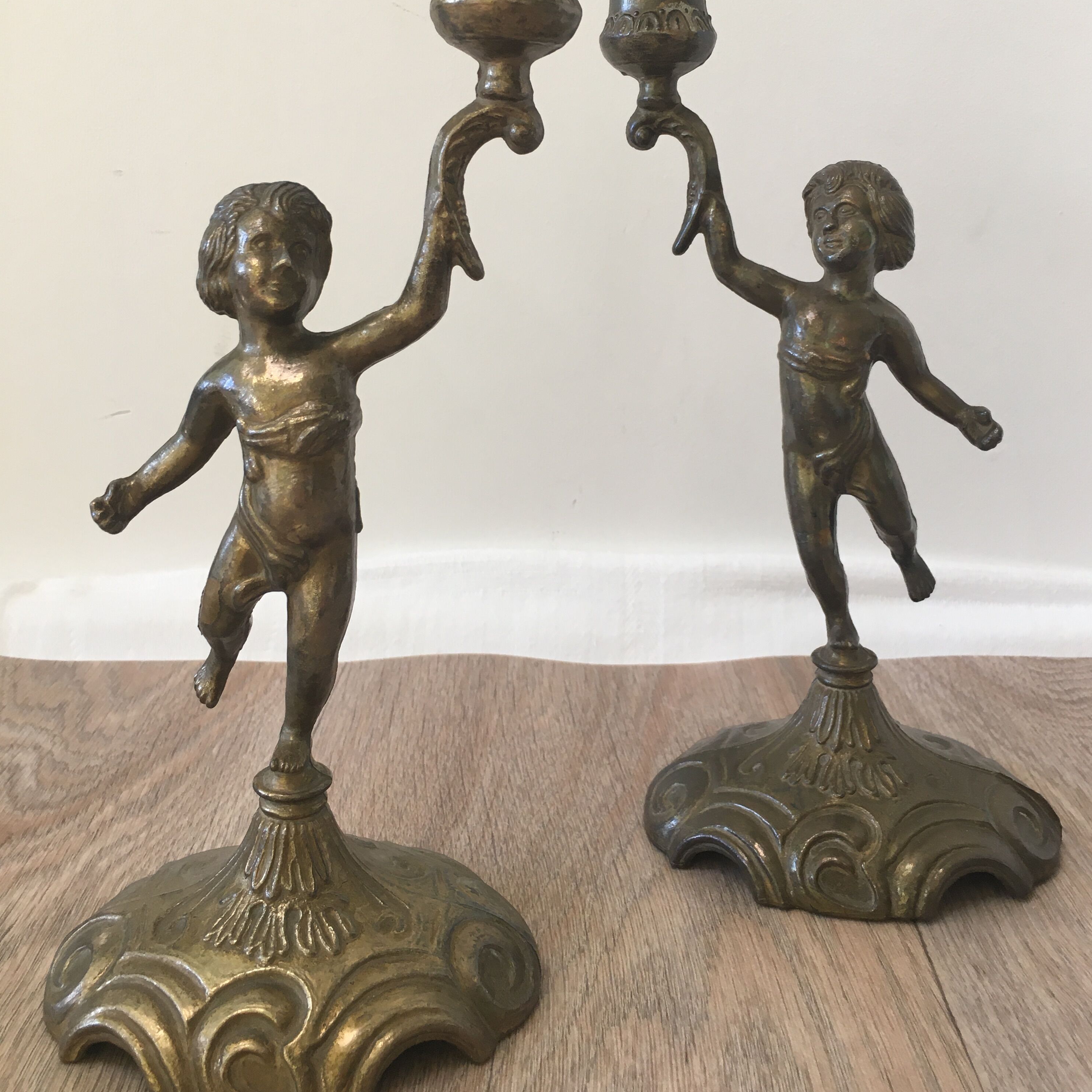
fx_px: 1249
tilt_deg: -12.8
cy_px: 406
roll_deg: +0.7
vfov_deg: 46.8
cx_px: 558
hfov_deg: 47.2
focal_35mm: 35
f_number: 2.2
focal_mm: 4.15
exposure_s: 1/33
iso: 25
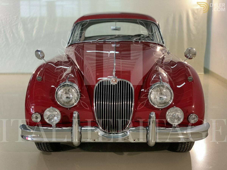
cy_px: 85
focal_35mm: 52
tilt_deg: -10.8
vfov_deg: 28.0
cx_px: 114
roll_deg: -0.1
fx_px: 341
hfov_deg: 36.8
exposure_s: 1/50
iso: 160
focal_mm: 6
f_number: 2.4
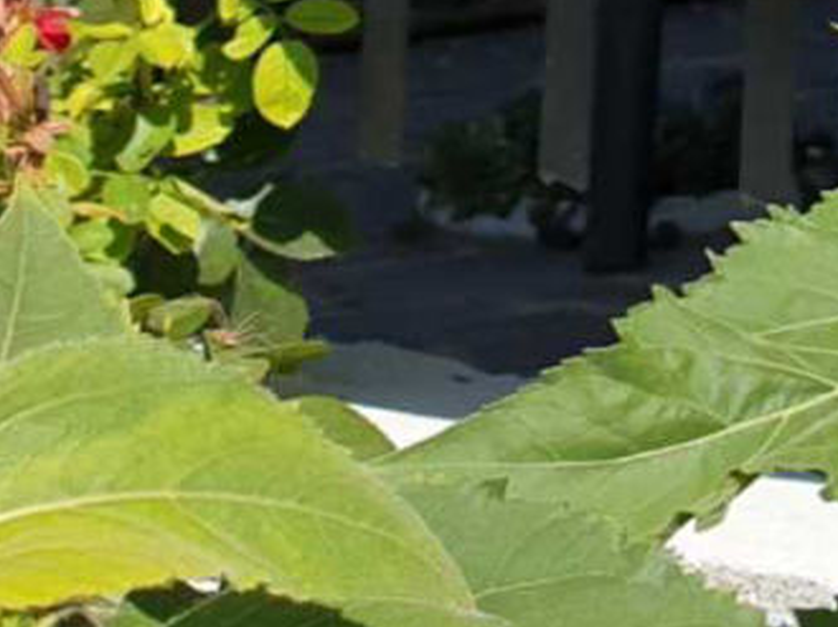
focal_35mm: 139
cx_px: 1911
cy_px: -751
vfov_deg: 9.7
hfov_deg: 11.9
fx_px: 3363
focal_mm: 4.3
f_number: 2.4
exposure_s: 1/1513
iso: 50
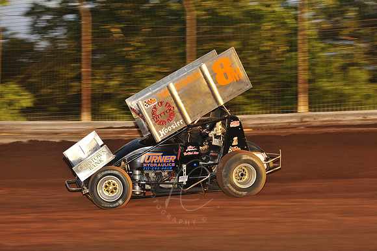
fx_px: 1047
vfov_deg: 13.7
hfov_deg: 20.4
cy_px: 126
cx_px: 188
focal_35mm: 100
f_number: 9
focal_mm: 100
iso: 1000
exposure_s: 1/320
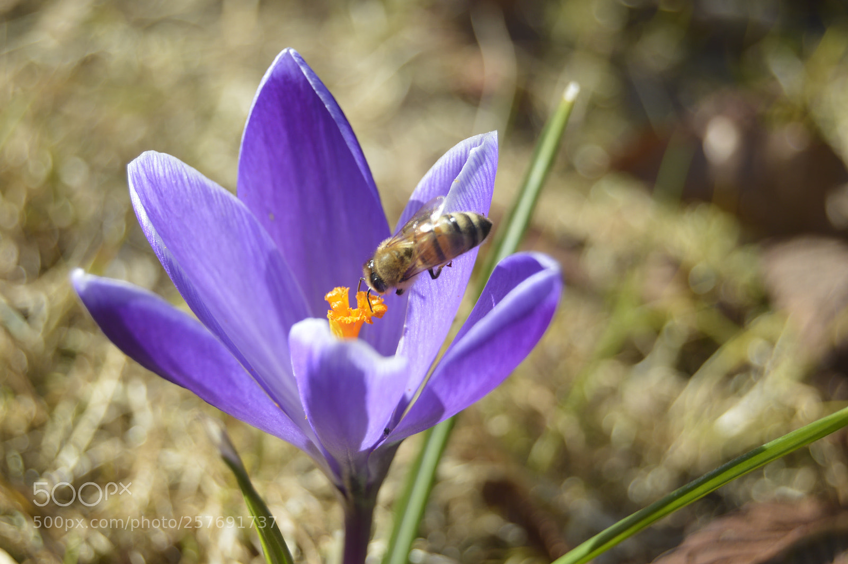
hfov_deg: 24.6
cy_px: 282
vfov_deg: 16.5
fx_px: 1942
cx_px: 424
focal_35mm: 82
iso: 100
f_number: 6.3
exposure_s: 1/160
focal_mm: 55
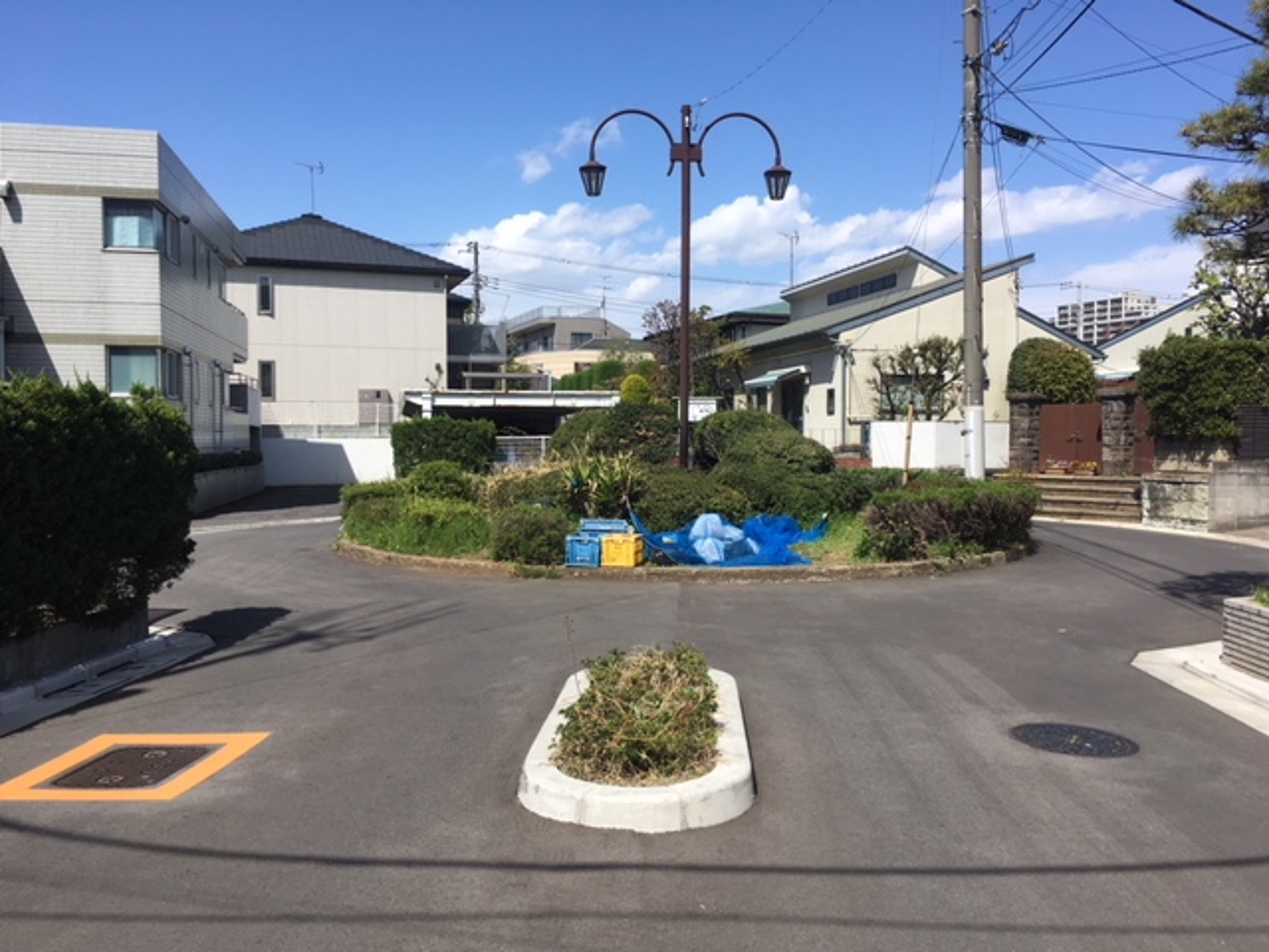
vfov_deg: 48.2
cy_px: 476
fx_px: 1063
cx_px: 634
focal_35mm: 29
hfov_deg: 61.7
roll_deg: -0.6
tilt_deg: -0.7
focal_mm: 4.15
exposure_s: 1/1789
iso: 25
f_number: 2.2
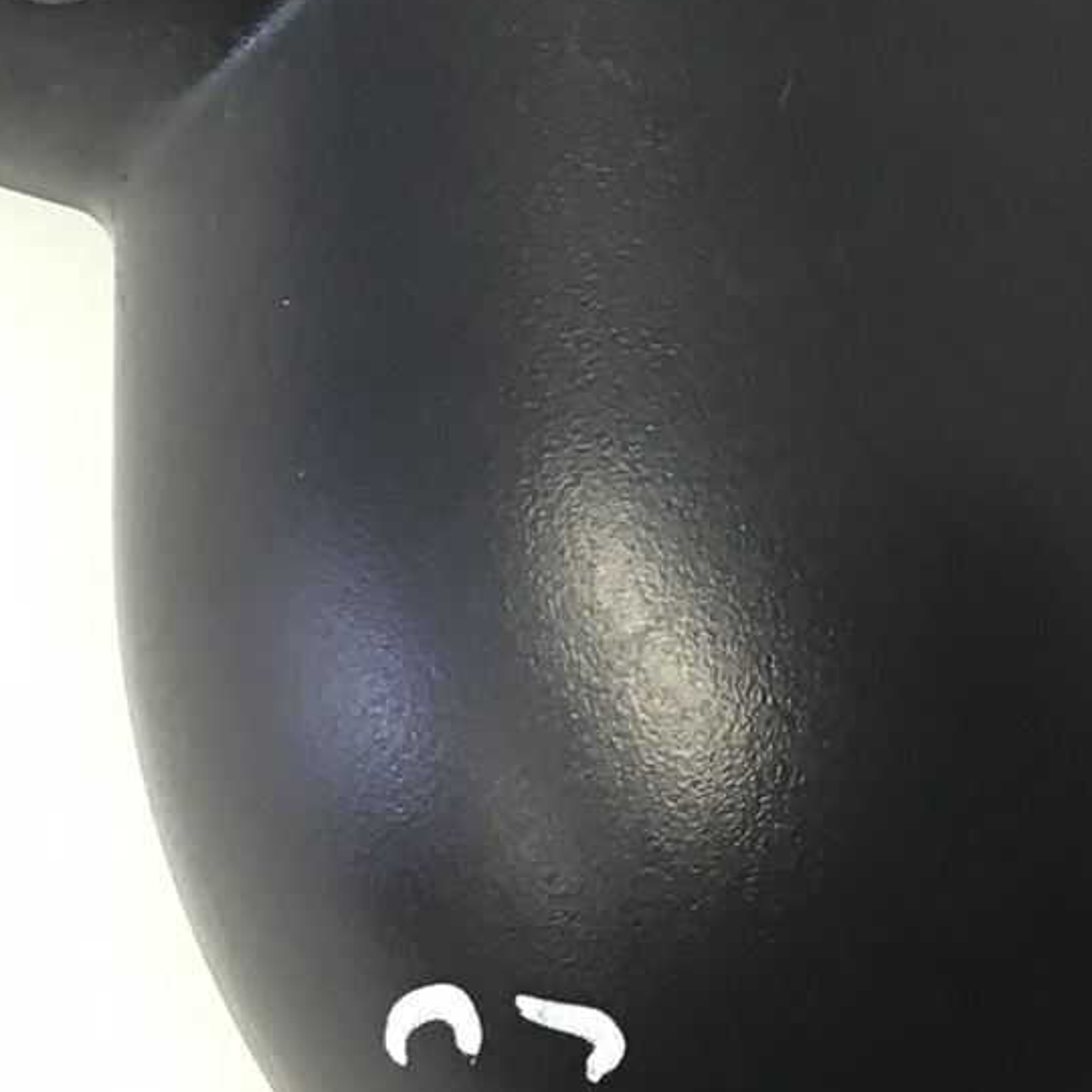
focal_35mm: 116
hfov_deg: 15.0
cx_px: 738
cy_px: -76
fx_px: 4140
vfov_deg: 14.7
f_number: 2.4
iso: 50
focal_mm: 3.3
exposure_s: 1/30
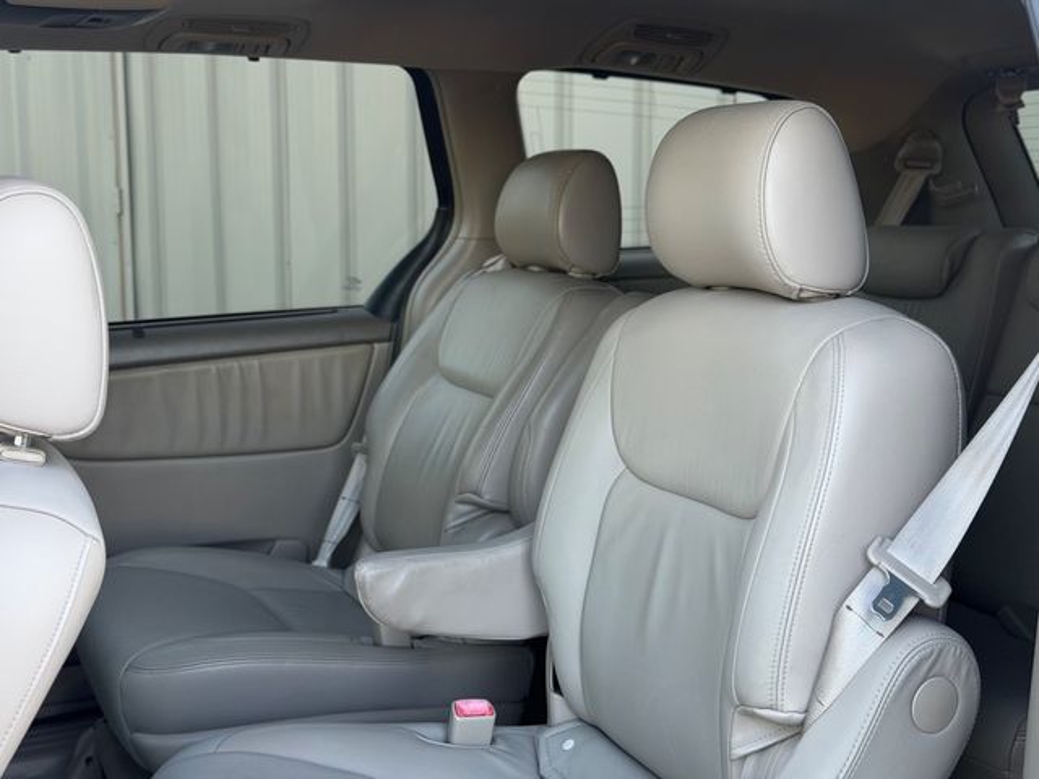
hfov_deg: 39.7
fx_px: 1441
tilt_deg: -7.1
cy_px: 390
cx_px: 520
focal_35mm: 48
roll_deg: -0.2
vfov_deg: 30.3
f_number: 1.78
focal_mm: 6.76
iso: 100
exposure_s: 1/169
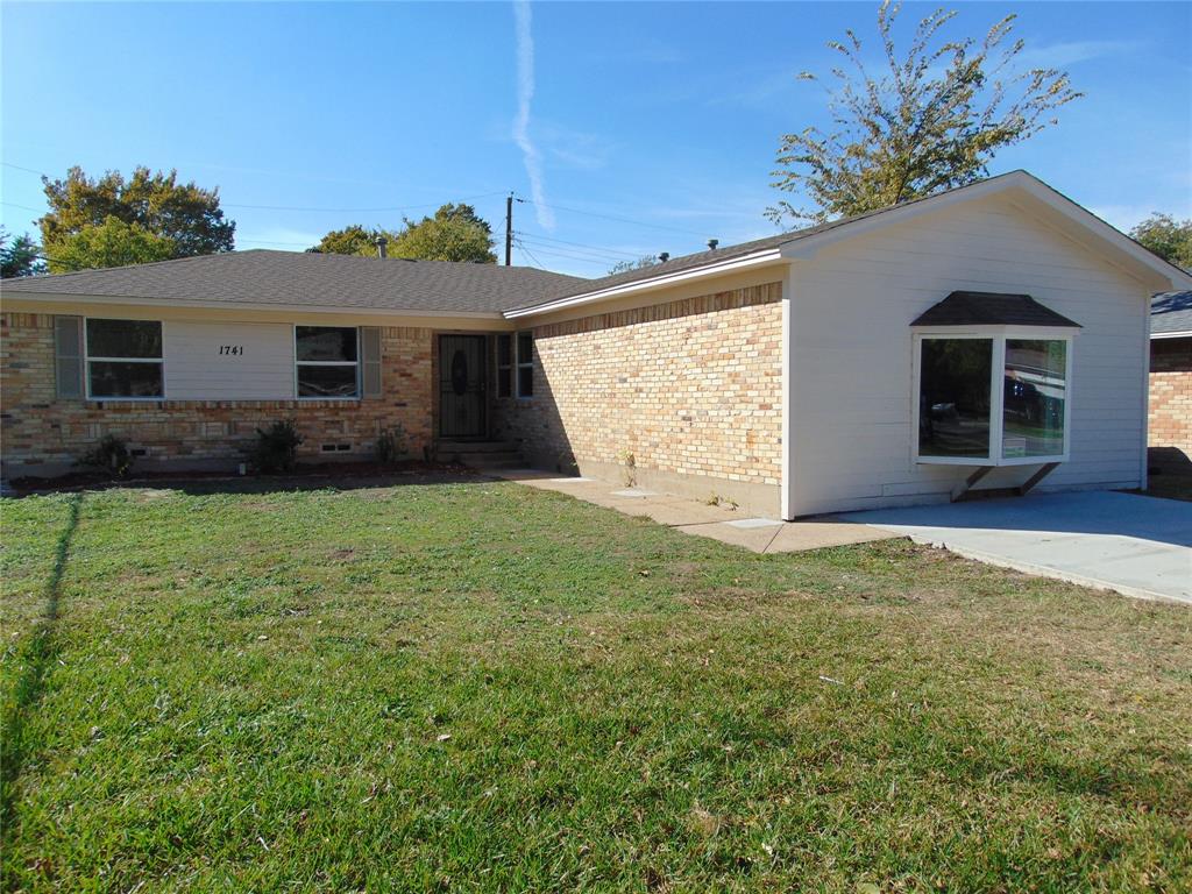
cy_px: 447
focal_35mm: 25
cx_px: 596
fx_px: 861
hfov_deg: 69.4
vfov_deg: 54.9
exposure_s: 1/200
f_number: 7.7
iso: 80
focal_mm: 4.5
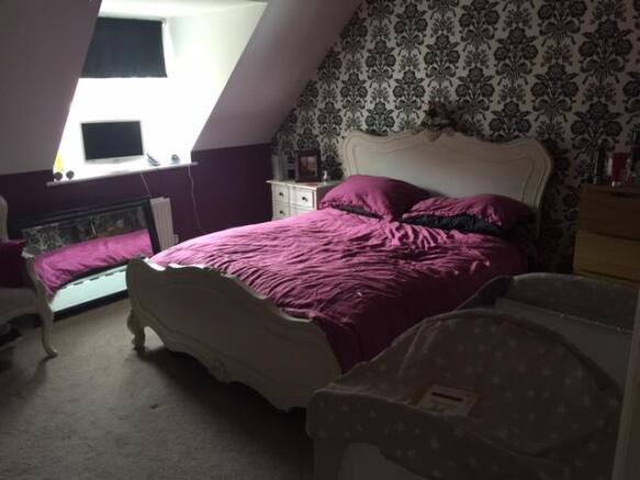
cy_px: 240
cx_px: 320
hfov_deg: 61.7
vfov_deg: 48.2
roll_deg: +0.4
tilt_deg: -17.1
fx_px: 536
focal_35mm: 29
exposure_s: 1/17
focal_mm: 4.15
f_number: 2.2
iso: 160
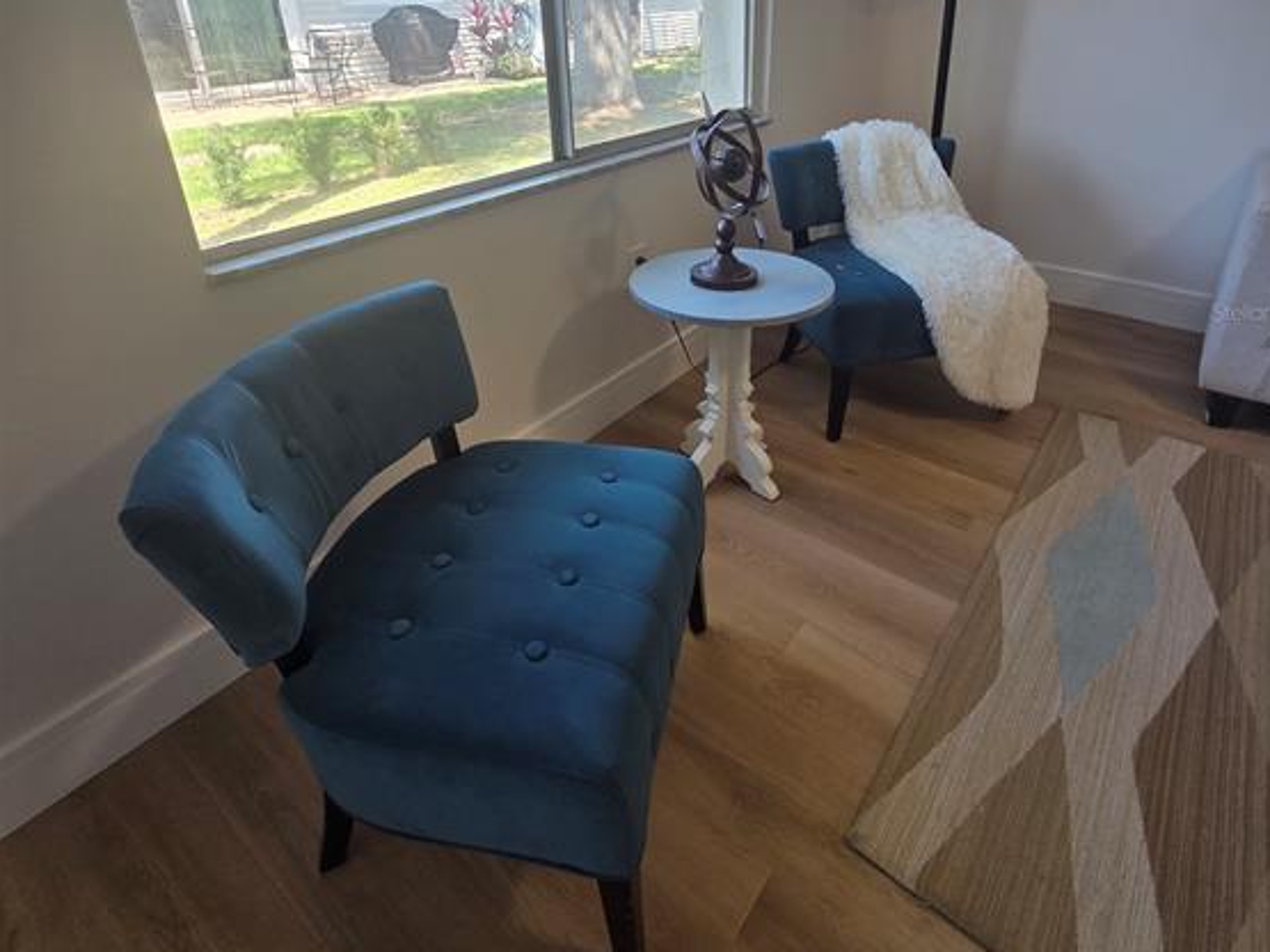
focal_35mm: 18
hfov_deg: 87.7
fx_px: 660
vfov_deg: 69.4
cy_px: 311
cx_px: 657
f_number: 2.2
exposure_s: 1/139
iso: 50
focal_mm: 2.2
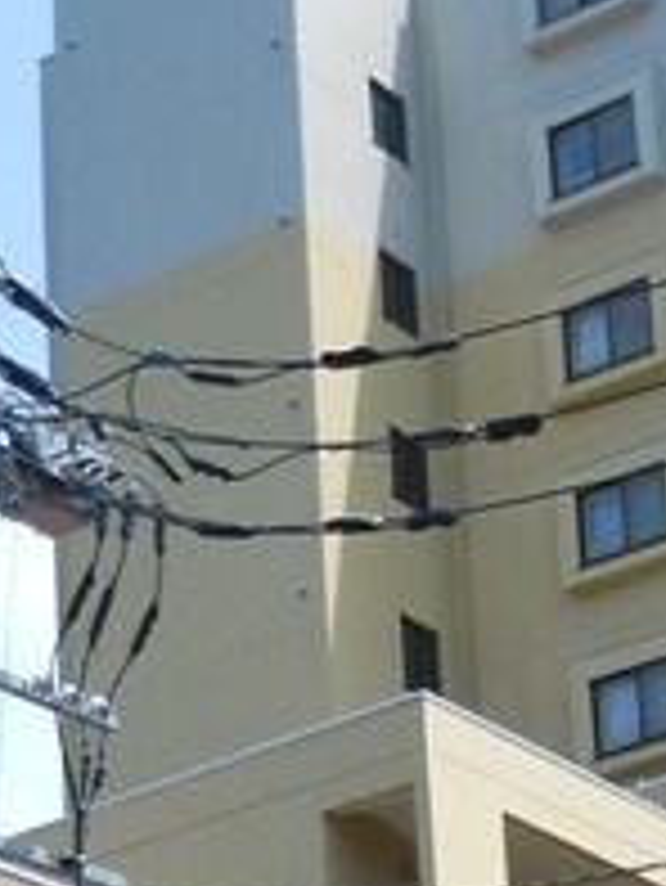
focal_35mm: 133
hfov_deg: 11.0
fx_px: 3408
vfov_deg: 14.1
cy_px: 1205
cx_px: 774
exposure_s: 1/250
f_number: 5.5
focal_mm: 6.72
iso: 80
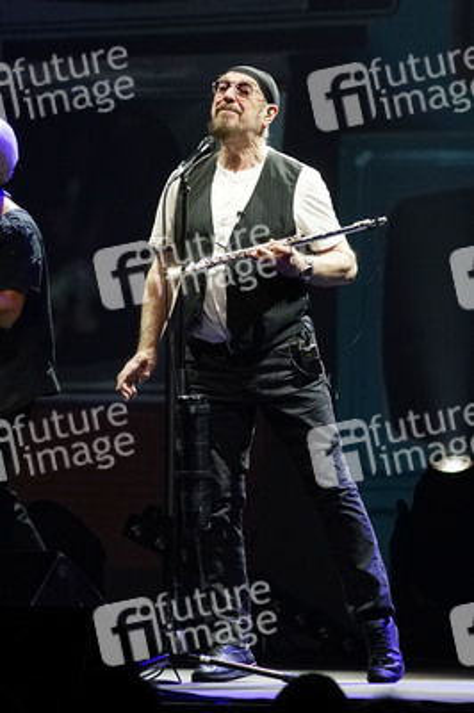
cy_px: 356
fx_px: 3957
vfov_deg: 10.3
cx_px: 237
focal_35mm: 200
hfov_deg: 6.9
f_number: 5.6
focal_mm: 200
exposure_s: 1/400
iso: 1600
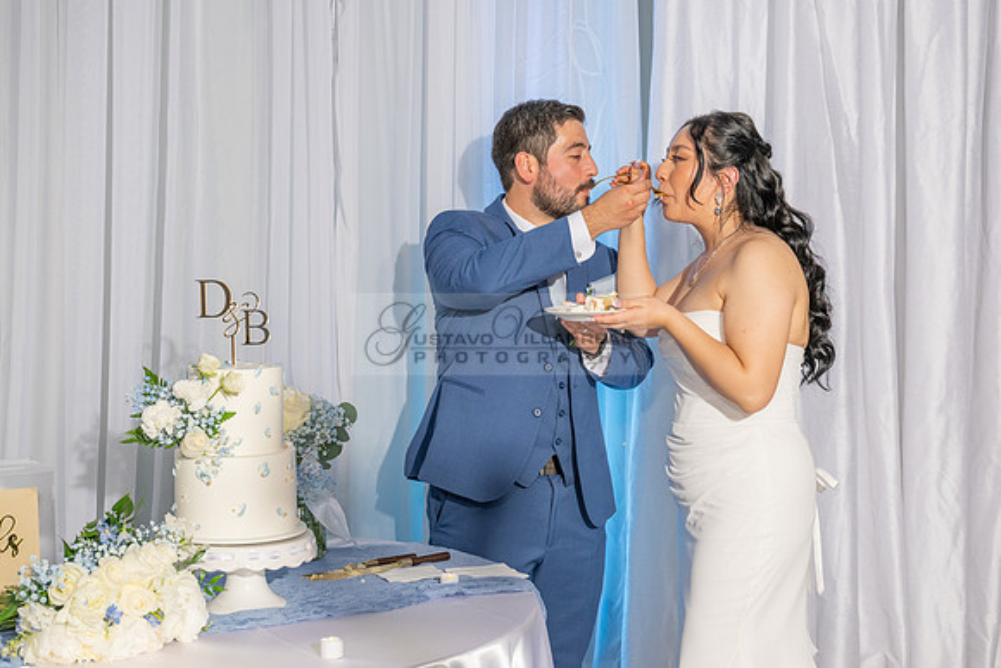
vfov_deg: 27.3
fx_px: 1374
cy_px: 384
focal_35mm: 49
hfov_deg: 39.9
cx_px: 575
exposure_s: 1/160
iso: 800
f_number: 5.6
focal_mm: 43
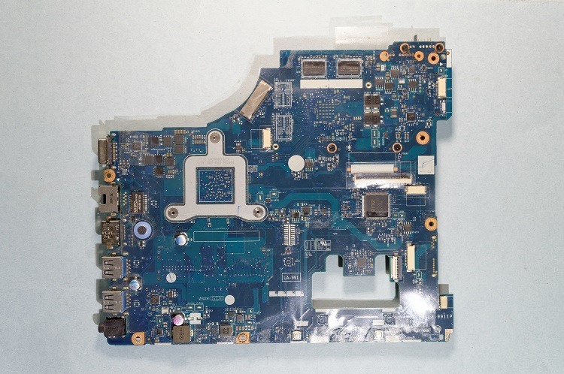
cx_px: 282
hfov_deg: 49.6
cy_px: 187
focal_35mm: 39
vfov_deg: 34.1
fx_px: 610
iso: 100
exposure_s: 1/4
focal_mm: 26
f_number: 8
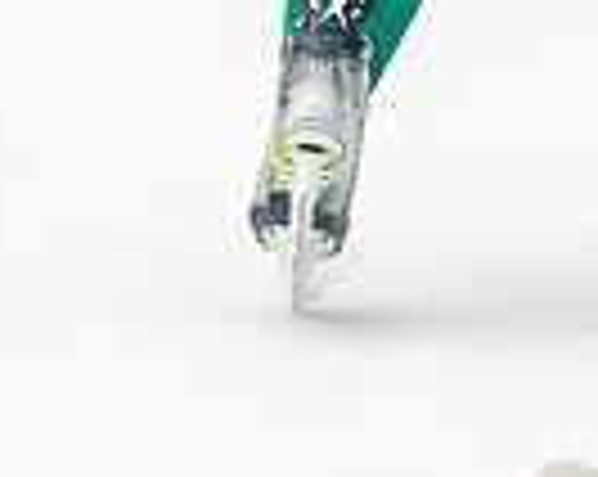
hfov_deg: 2.8
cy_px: -394
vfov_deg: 2.3
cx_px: 909
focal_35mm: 681
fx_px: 12035
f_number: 2.8
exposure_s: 1/800
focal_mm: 85
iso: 3200
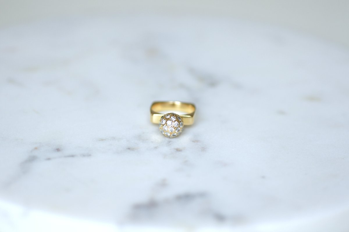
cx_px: 174
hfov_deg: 19.5
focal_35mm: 105
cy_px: 116
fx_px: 1018
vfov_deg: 13.0
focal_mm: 70
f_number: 2.8
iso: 200
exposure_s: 1/125
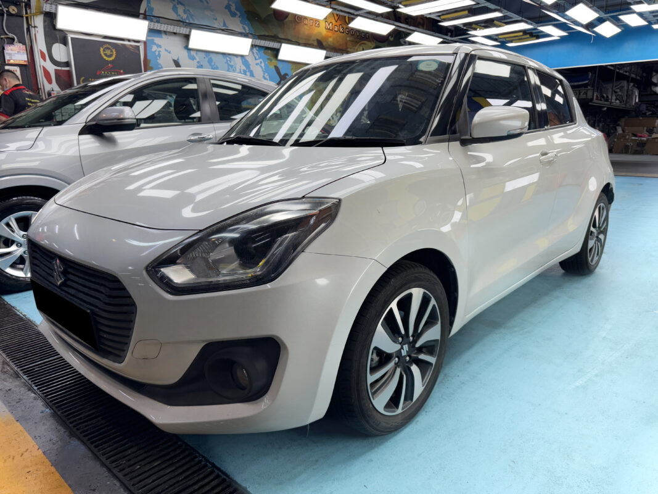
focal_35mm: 24
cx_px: 329
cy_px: 247
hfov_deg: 71.6
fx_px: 456
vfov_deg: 56.8
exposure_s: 1/146
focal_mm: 6.76
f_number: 1.78
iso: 64
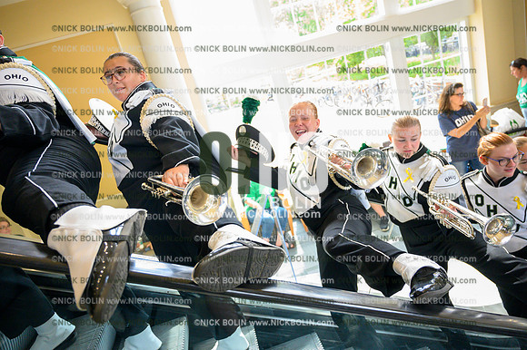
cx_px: 264
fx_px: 351
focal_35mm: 24
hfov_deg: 73.8
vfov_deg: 53.1
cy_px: 175
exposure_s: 1/800
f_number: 4
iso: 6400
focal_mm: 24
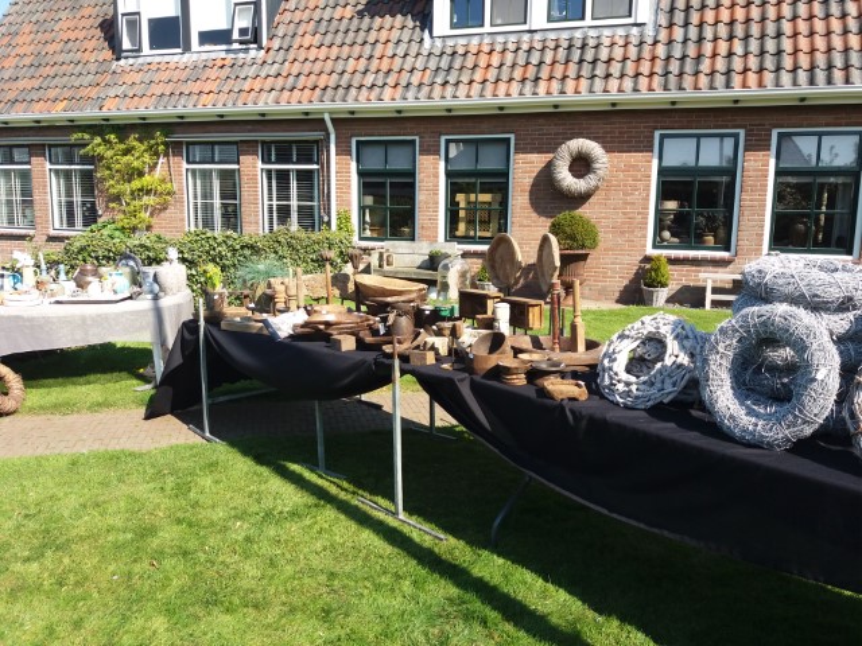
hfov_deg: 63.4
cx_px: 431
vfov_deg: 49.7
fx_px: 697
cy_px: 323
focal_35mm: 28
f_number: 1.9
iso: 64
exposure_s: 1/738
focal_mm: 3.7
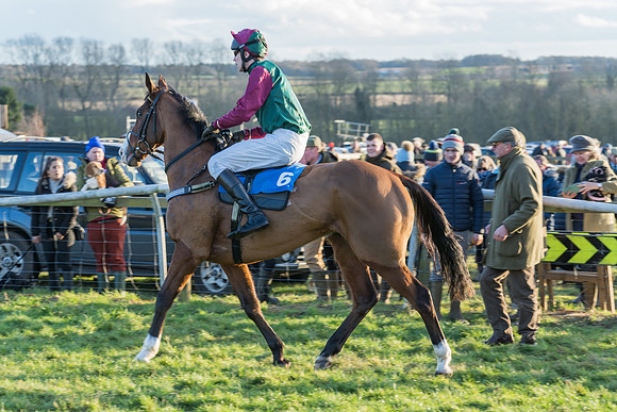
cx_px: 302
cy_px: 232
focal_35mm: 131
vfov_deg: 10.5
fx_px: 2242
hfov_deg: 15.7
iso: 200
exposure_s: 1/125
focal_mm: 114
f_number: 5.6
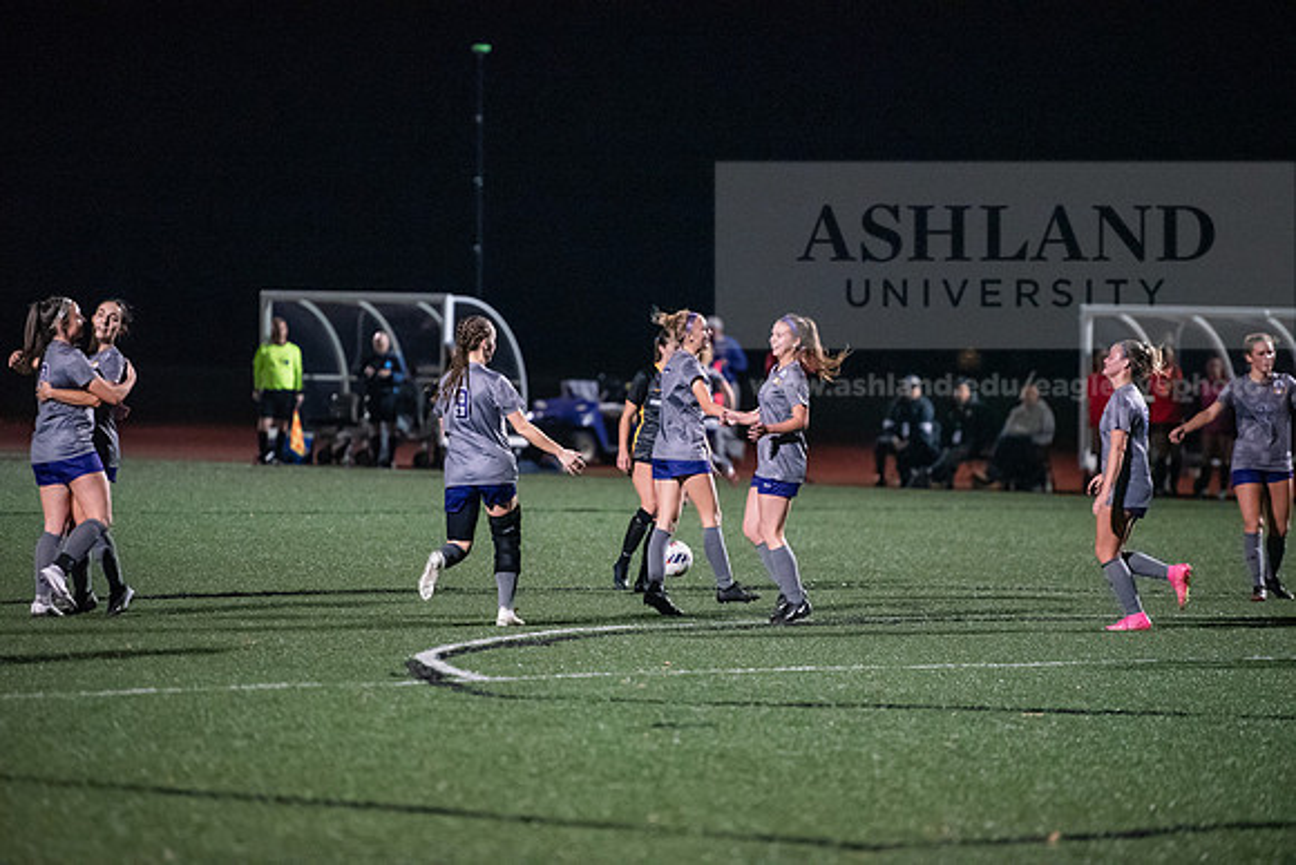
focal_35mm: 200
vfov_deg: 6.9
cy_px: 432
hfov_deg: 10.3
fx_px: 7201
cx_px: 648
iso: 8000
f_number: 2.8
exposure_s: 1/1000
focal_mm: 200
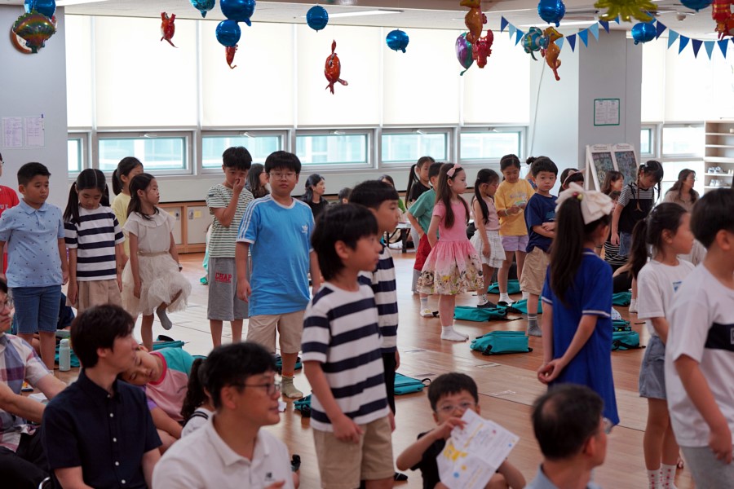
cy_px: 244
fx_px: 1427
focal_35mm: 70
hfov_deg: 28.8
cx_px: 367
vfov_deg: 19.5
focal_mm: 70
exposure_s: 1/160
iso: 640
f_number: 4
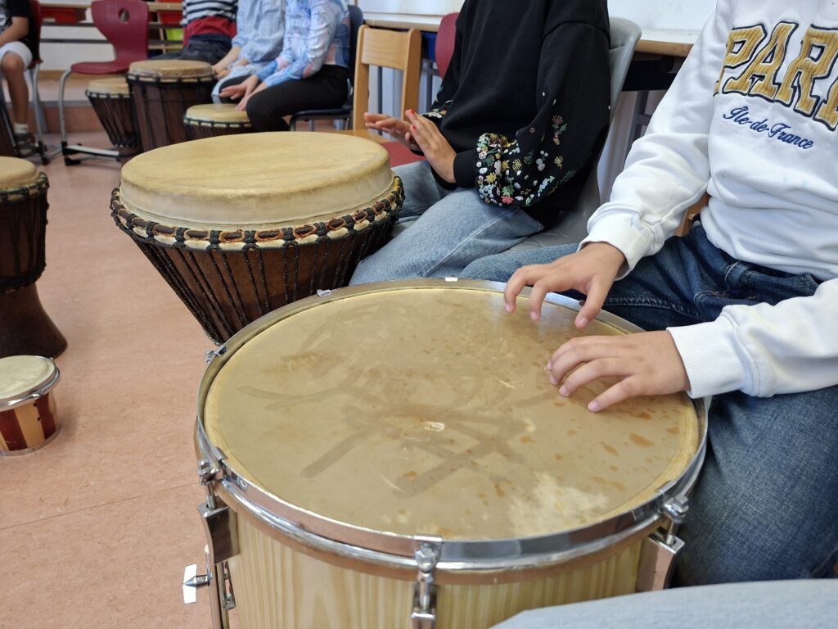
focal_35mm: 23
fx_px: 557
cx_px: 419
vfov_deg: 58.9
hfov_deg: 73.9
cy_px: 314
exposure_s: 1/120
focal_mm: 5.54
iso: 320
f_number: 1.8
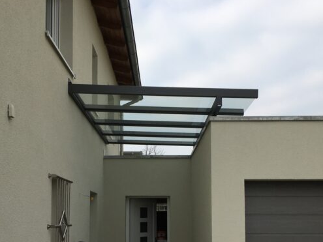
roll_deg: +0.0
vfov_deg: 31.5
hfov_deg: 42.1
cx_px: 166
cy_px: 185
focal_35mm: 45
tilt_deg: +4.9
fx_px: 420
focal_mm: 4.15
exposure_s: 1/1040
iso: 25
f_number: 2.2
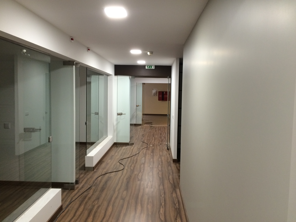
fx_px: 248
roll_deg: -1.6
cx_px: 148
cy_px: 111
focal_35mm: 29
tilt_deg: -3.9
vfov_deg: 48.2
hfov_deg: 61.7
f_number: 2.2
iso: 125
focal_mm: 4.15
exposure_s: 1/30
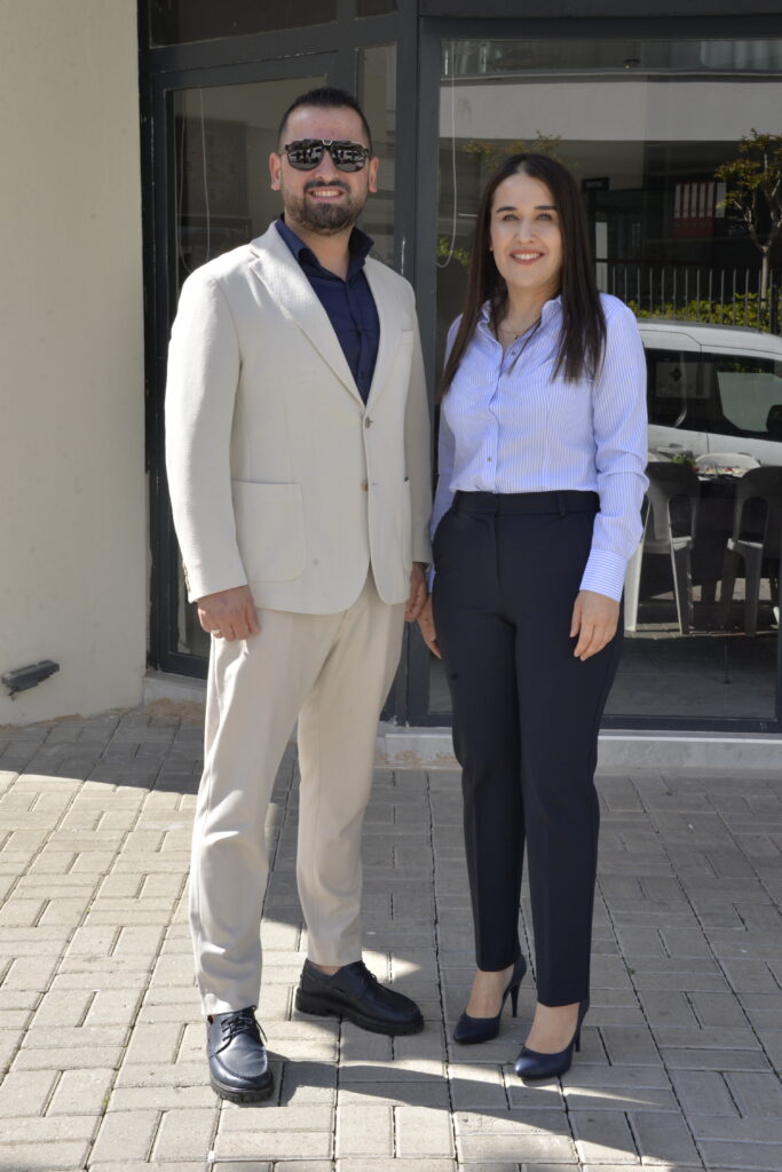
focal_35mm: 62
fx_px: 2019
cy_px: 586
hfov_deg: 21.9
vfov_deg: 32.4
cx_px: 391
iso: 500
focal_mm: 62
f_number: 14
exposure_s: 1/200
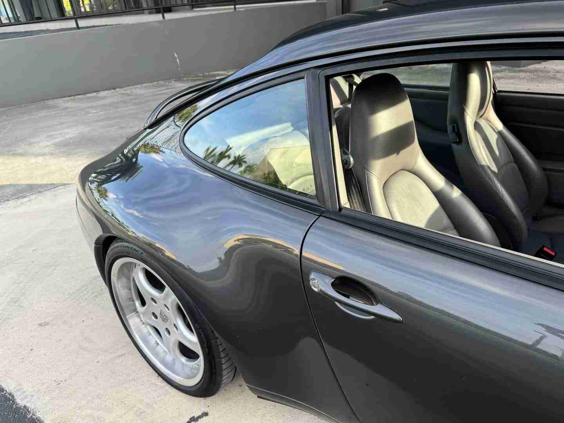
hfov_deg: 71.6
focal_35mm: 24
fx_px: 391
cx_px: 282
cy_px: 212
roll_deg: +4.4
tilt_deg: -28.5
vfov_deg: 56.8
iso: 80
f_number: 1.78
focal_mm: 6.86
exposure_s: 1/299
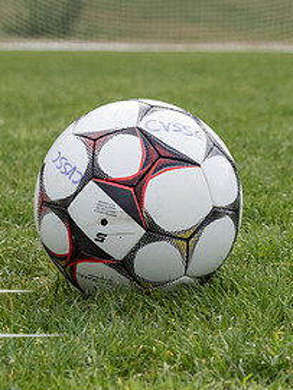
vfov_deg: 10.8
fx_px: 2062
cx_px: 149
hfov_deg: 8.1
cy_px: 120
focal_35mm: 183
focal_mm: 55
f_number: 5.6
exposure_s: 1/1250
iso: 1250
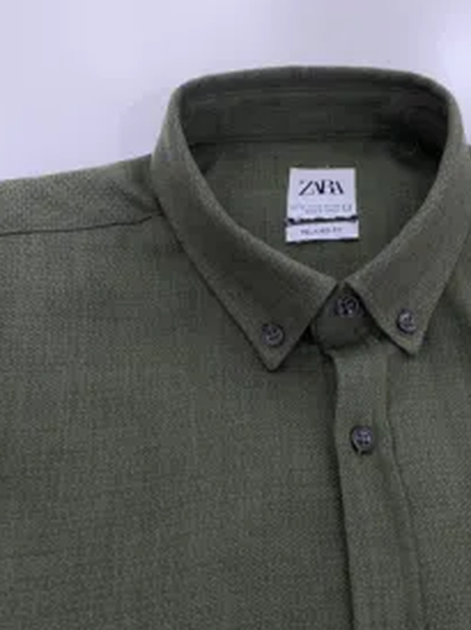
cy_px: 308
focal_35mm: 38
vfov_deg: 49.0
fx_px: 690
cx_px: 331
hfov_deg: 37.1
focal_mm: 4.25
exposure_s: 1/50
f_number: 1.8
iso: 200
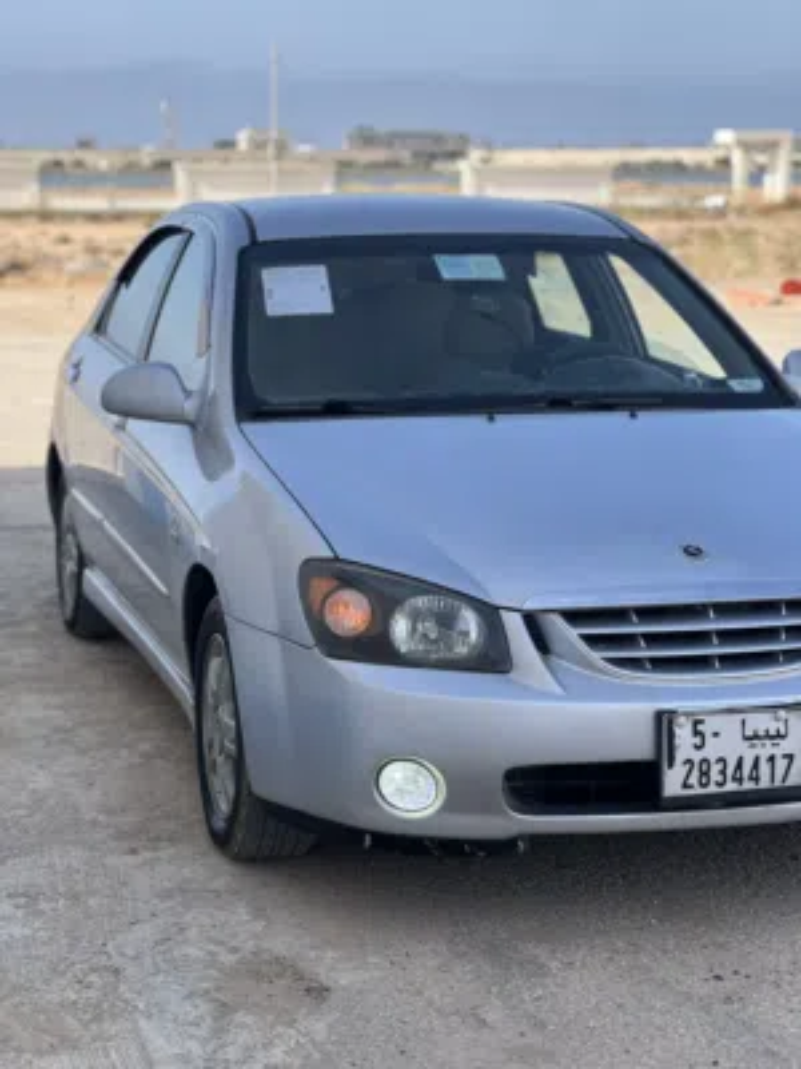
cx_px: 400
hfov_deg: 19.1
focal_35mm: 77
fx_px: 2376
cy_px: 534
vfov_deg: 25.3
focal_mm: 9
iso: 32
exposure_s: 1/394
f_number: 2.8
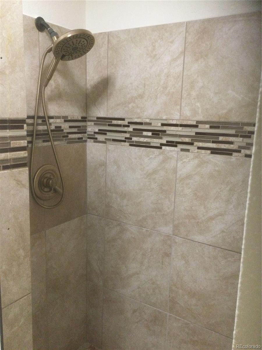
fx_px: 313
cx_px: 131
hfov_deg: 45.4
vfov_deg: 58.4
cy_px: 175
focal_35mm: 31
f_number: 2.4
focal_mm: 3.3
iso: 200
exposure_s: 1/30
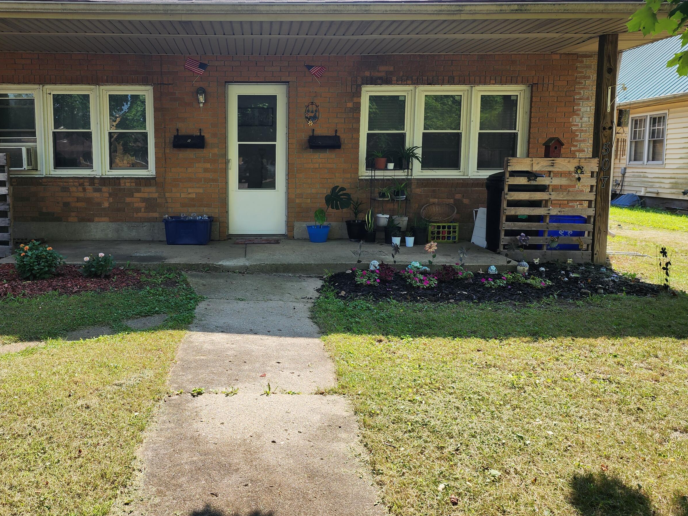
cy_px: 212
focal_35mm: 29
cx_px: 256
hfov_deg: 60.8
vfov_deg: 48.0
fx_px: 576
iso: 12
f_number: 1.8
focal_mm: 6.4
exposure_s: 1/315
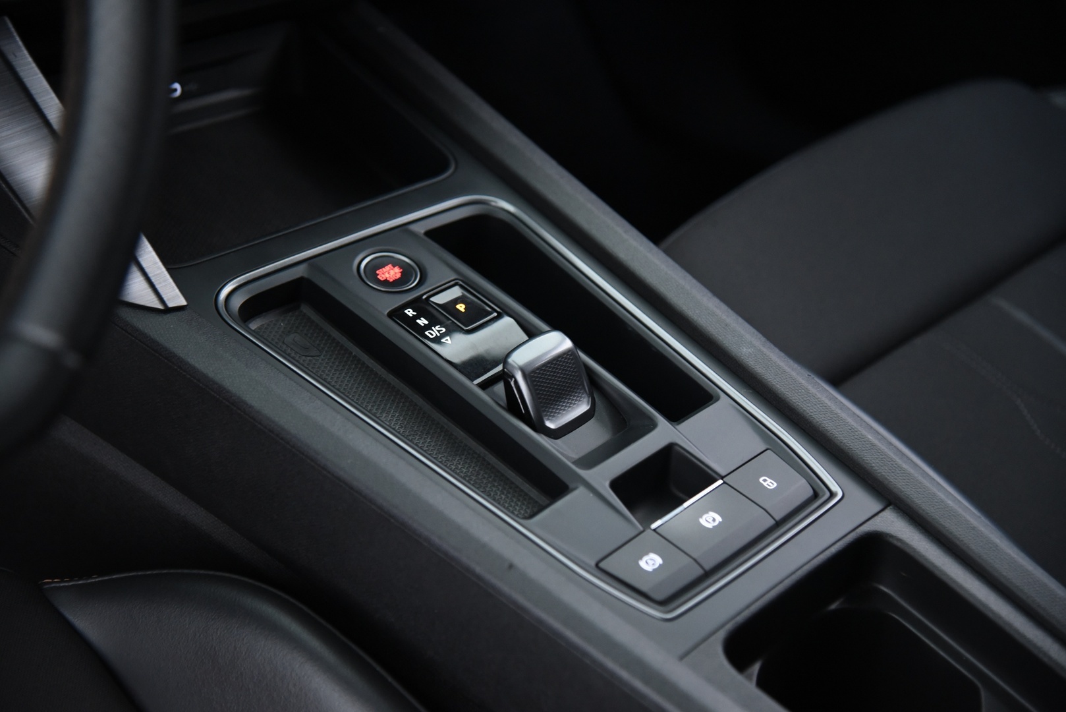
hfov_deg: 30.5
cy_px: 356
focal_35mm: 66
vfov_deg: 20.6
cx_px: 533
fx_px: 1955
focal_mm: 66
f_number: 4
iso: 4000
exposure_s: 1/20
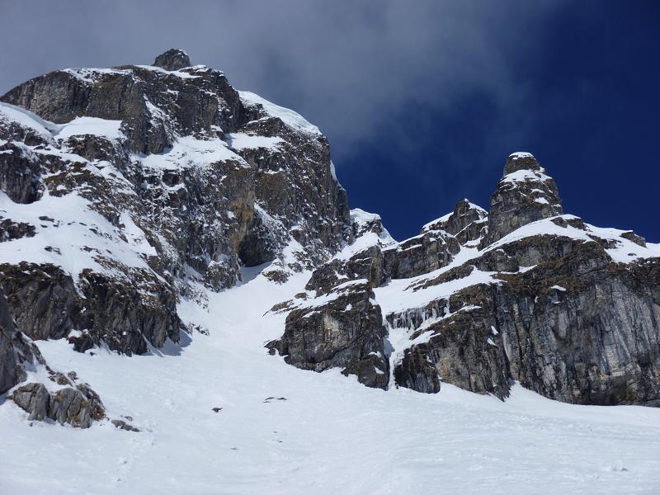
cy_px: 248
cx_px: 330
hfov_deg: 27.4
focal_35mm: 71
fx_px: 1354
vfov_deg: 20.7
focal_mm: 12.7
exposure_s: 1/160
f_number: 14
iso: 80
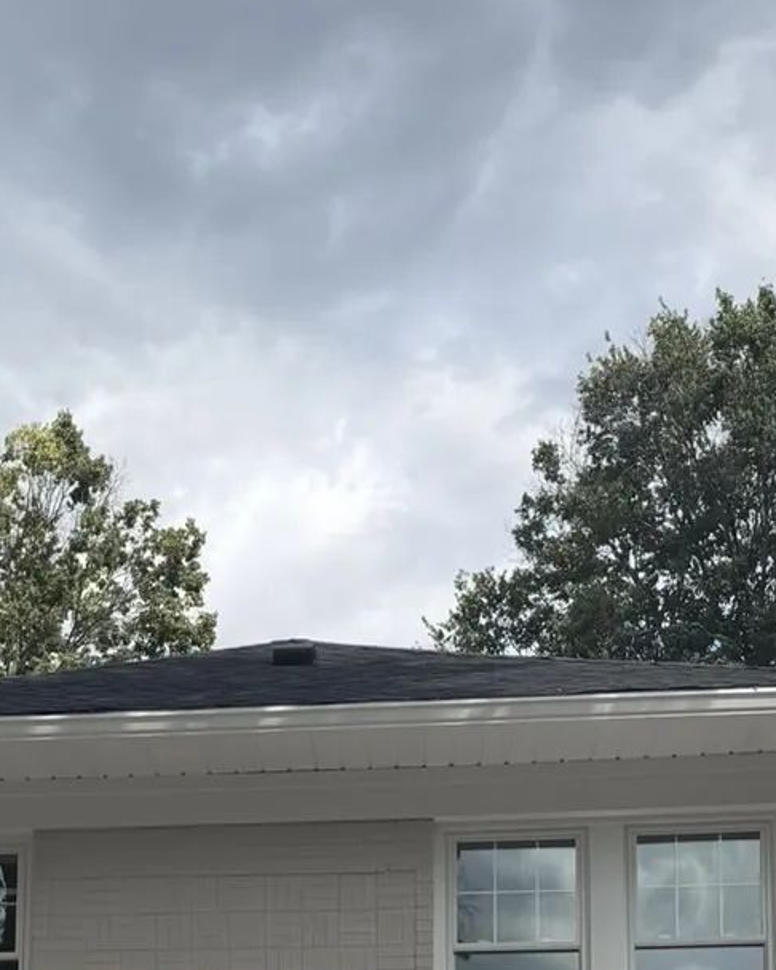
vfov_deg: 22.5
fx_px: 2267
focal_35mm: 79
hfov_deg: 19.2
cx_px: 147
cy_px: 1119
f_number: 1.78
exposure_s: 1/4673
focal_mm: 6.76
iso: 80
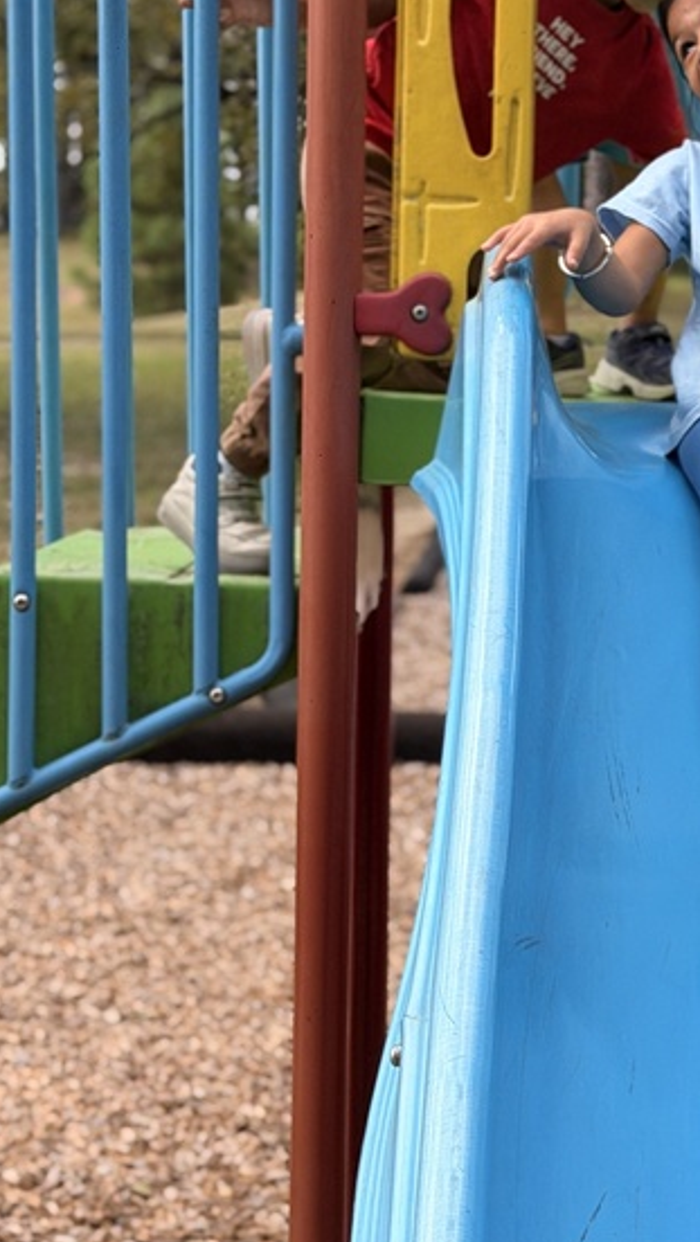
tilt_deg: -6.9
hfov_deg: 12.3
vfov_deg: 22.0
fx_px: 3197
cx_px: 779
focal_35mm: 97
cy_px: 700
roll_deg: -1.3
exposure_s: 1/1456
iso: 80
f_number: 1.78
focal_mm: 6.76
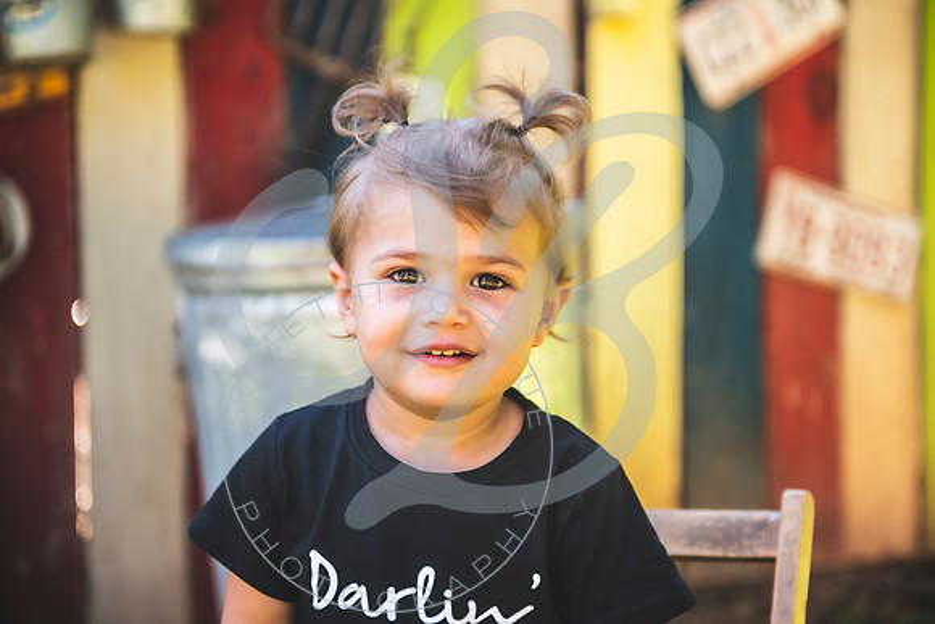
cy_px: 312
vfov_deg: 19.2
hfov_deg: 28.5
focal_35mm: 71
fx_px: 1843
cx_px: 464
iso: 100
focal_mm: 70
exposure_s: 1/250
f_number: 2.8
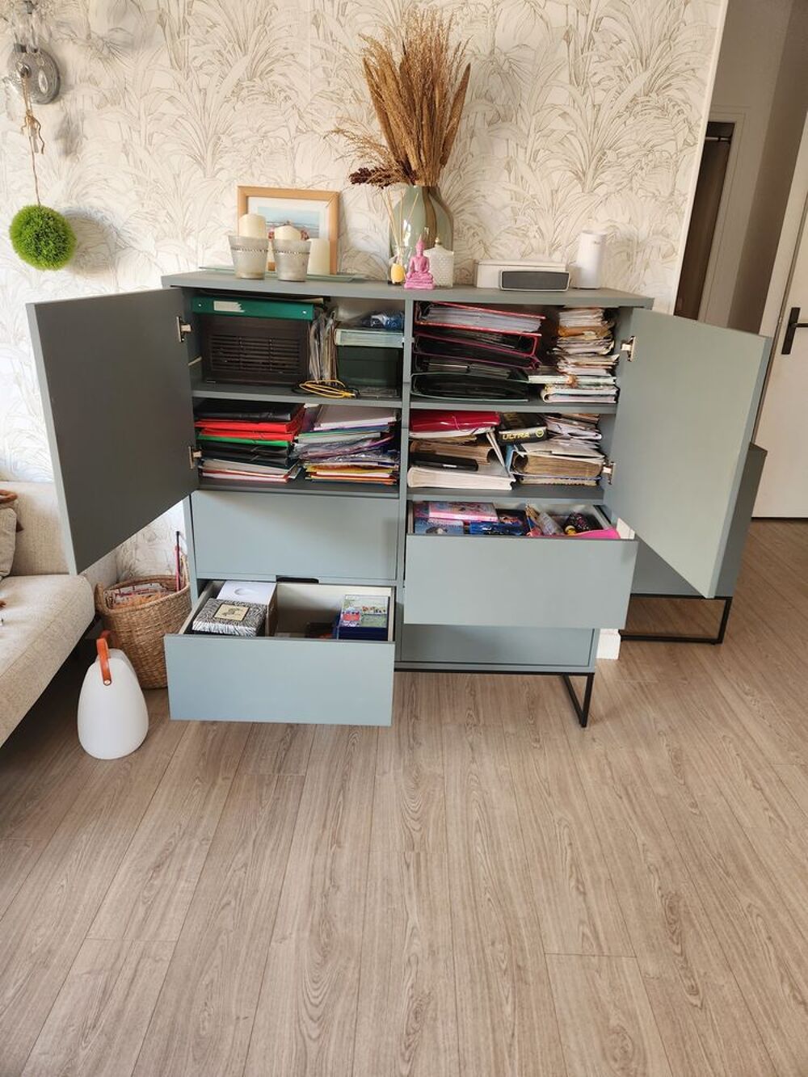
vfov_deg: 73.9
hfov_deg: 58.9
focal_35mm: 23
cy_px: 538
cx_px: 404
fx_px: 716
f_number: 1.8
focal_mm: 5.4
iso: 250
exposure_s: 1/120
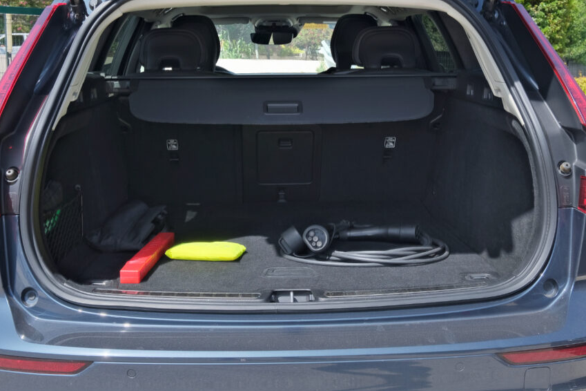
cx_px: 282
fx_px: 667
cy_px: 171
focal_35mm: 41
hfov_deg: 47.4
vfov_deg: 32.6
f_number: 9
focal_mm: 22.8
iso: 160
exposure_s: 1/125
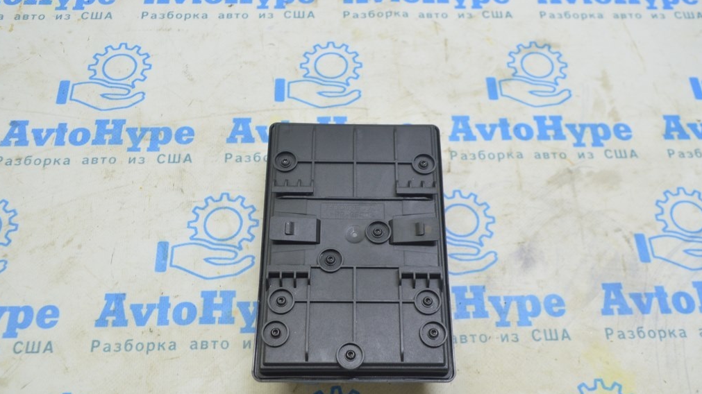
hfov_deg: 56.6
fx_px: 651
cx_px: 348
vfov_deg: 33.6
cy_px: 233
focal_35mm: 35
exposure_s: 1/20
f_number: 5.6
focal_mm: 22
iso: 400
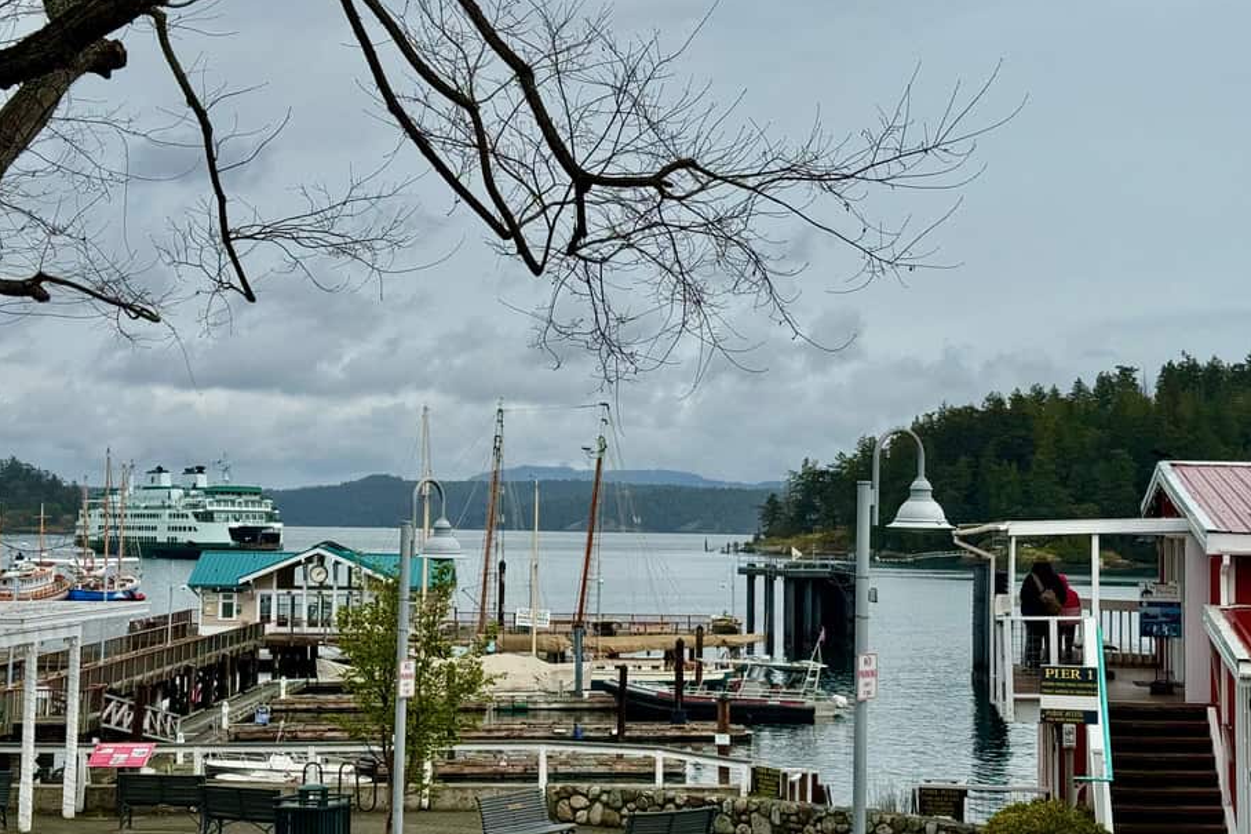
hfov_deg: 36.2
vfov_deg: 24.6
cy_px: 447
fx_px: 1911
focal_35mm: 55
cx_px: 642
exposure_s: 1/7937
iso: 64
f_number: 1.8
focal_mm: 6.9
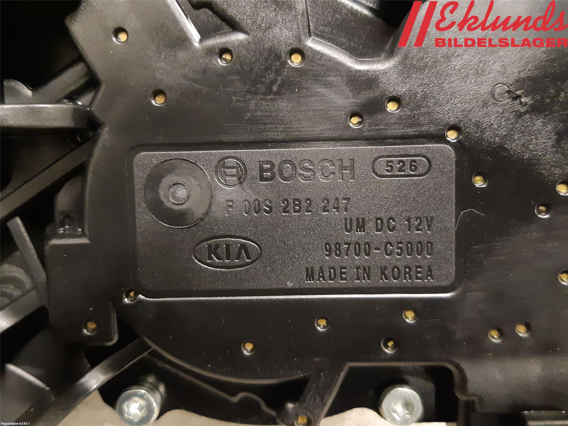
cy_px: 213
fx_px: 427
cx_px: 284
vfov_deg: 53.1
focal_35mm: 26
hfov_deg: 67.3
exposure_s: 1/25
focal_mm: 3.93
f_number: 1.7
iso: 500
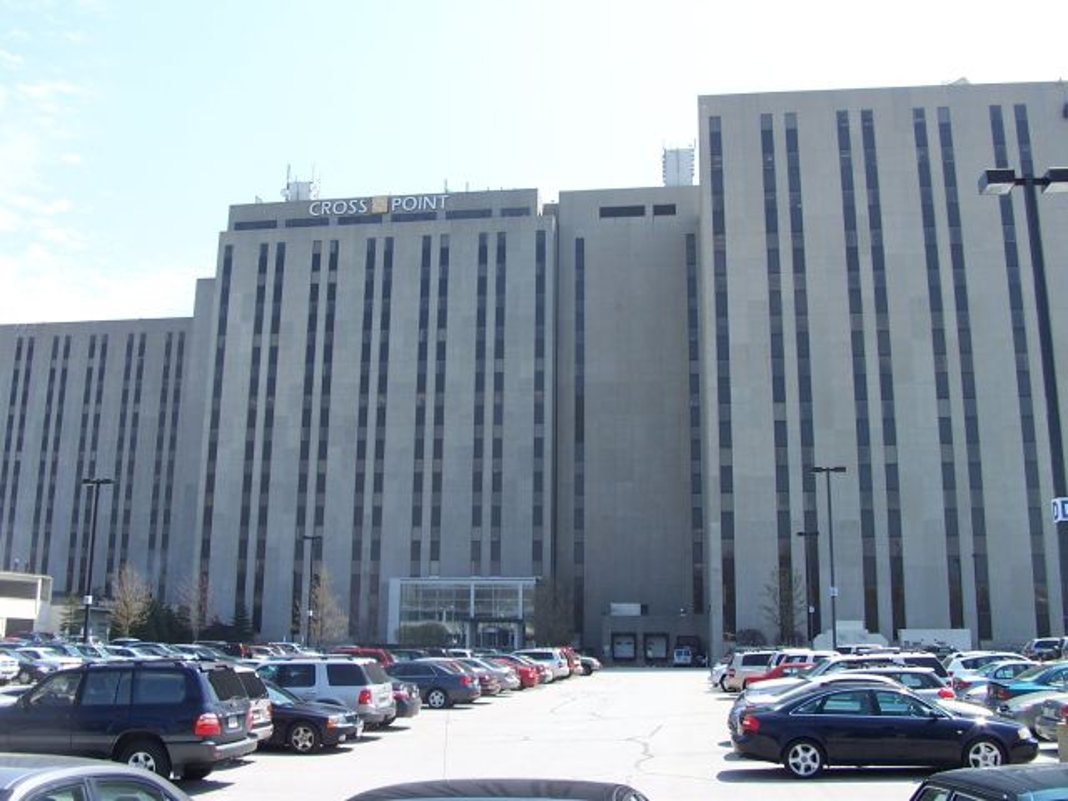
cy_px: 400
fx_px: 1080
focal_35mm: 35
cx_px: 534
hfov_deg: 52.6
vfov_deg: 40.7
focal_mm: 6
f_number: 4
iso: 80
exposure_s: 1/350
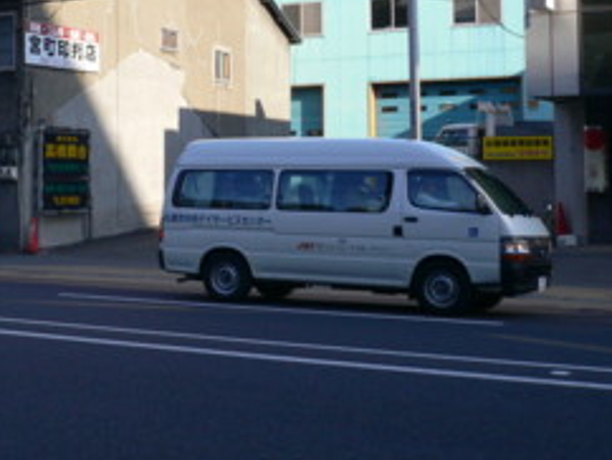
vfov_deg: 22.4
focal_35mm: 65
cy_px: 99
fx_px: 1150
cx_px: 81
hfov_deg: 28.8
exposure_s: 1/160
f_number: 5.6
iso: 80
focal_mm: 5.8
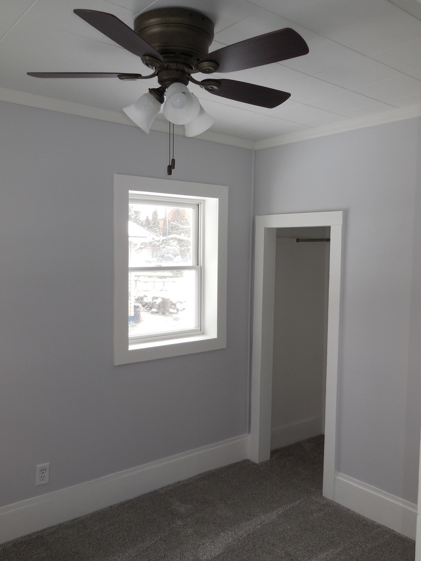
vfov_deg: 60.0
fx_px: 486
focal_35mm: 30
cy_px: 280
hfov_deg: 46.8
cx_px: 210
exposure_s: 1/50
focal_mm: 5.3
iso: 125
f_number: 3.2
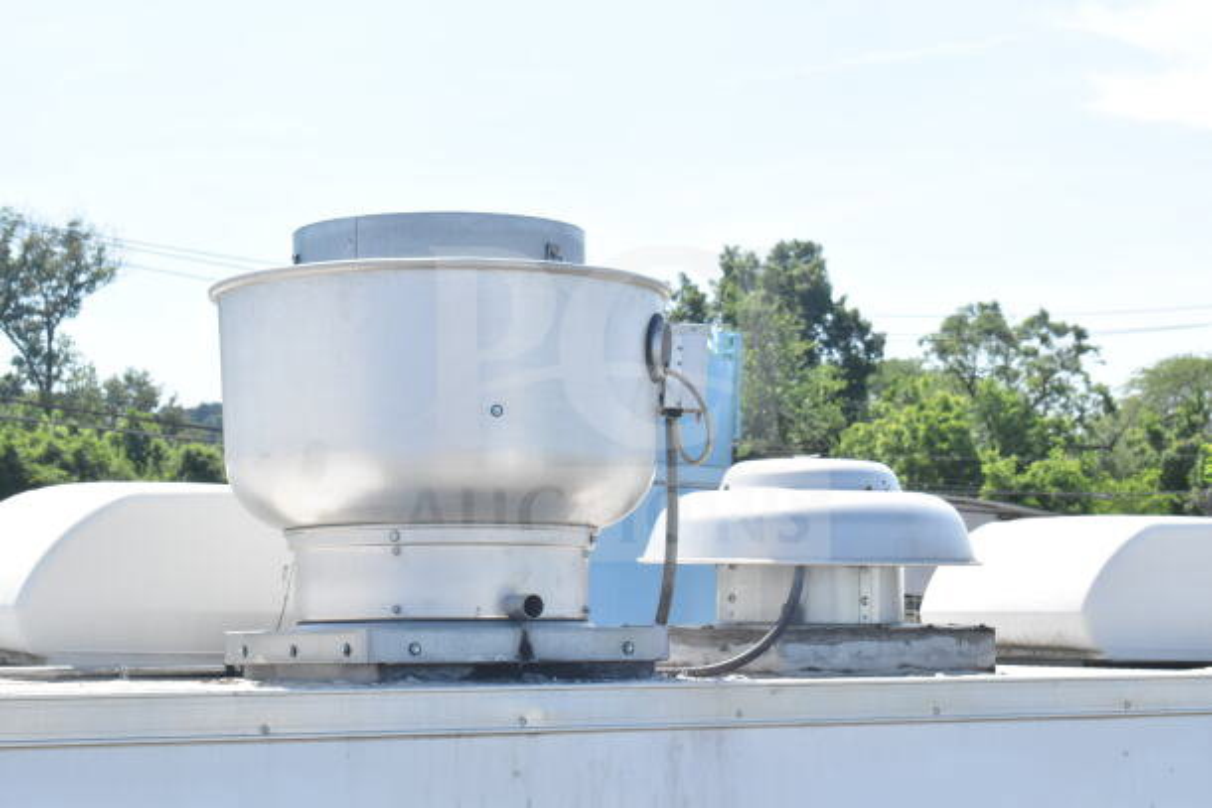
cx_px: 606
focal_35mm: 75
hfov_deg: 27.0
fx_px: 2525
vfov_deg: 18.2
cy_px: 404
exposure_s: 1/800
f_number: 14
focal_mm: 50
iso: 1600
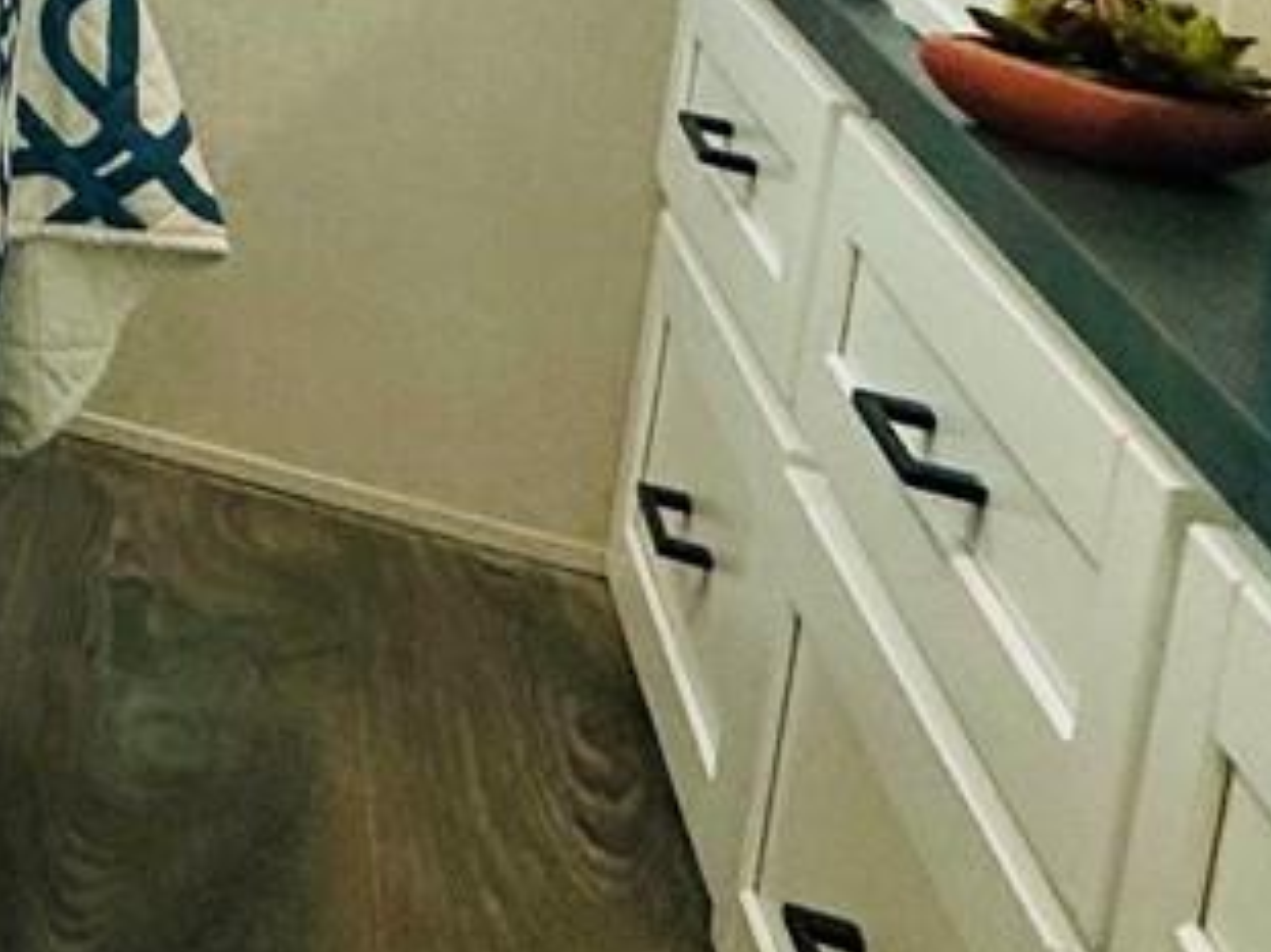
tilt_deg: -3.4
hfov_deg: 17.5
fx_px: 2643
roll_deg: -4.6
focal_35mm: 72
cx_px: -1390
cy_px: -568
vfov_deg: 17.8
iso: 80
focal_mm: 2.22
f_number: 2.2
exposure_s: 1/120
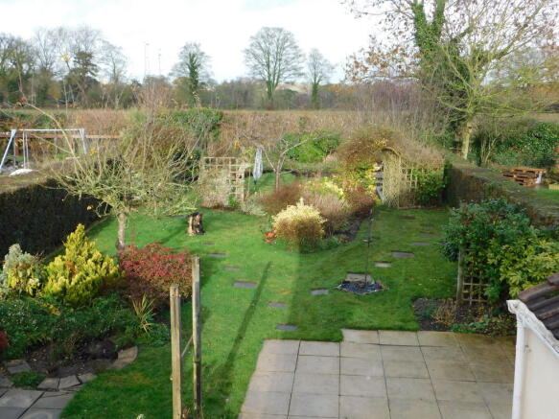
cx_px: 280
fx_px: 646
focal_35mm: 40
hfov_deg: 46.8
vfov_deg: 35.9
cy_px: 210
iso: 125
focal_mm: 7.1
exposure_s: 1/250
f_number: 3.6
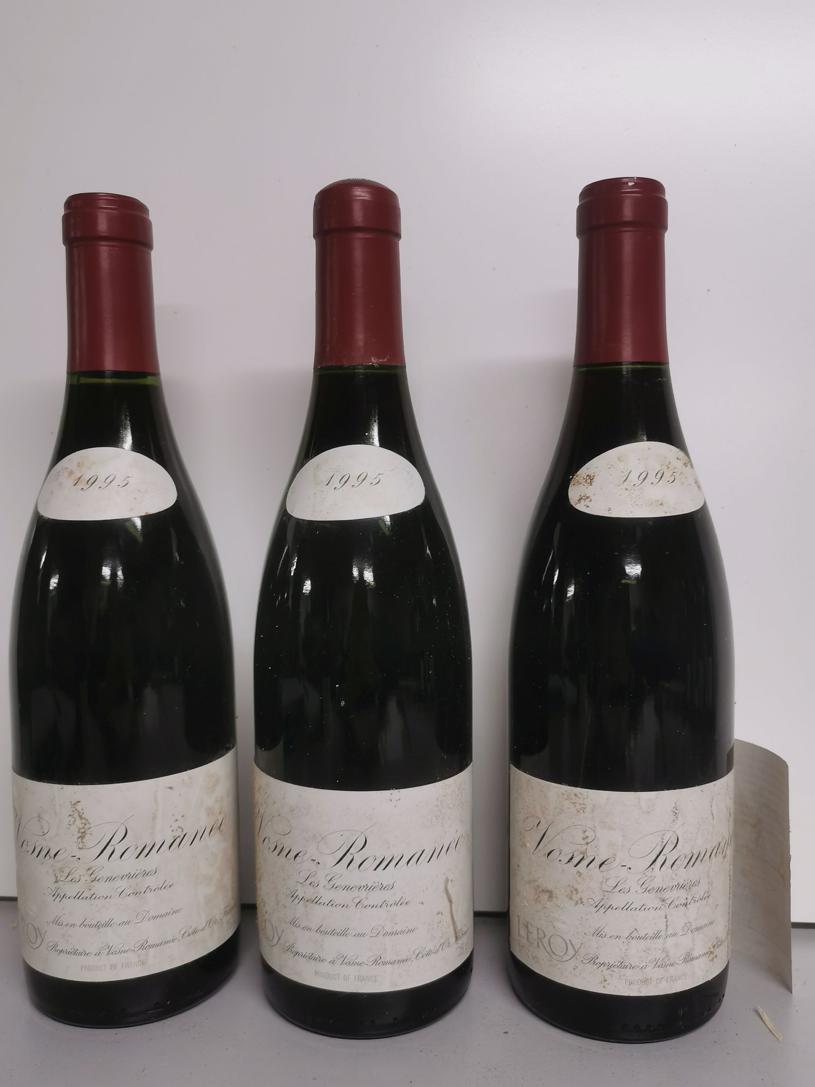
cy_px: 544
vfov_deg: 60.0
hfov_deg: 46.8
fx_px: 942
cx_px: 408
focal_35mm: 30
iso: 100
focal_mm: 5.58
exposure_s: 1/100
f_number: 1.8
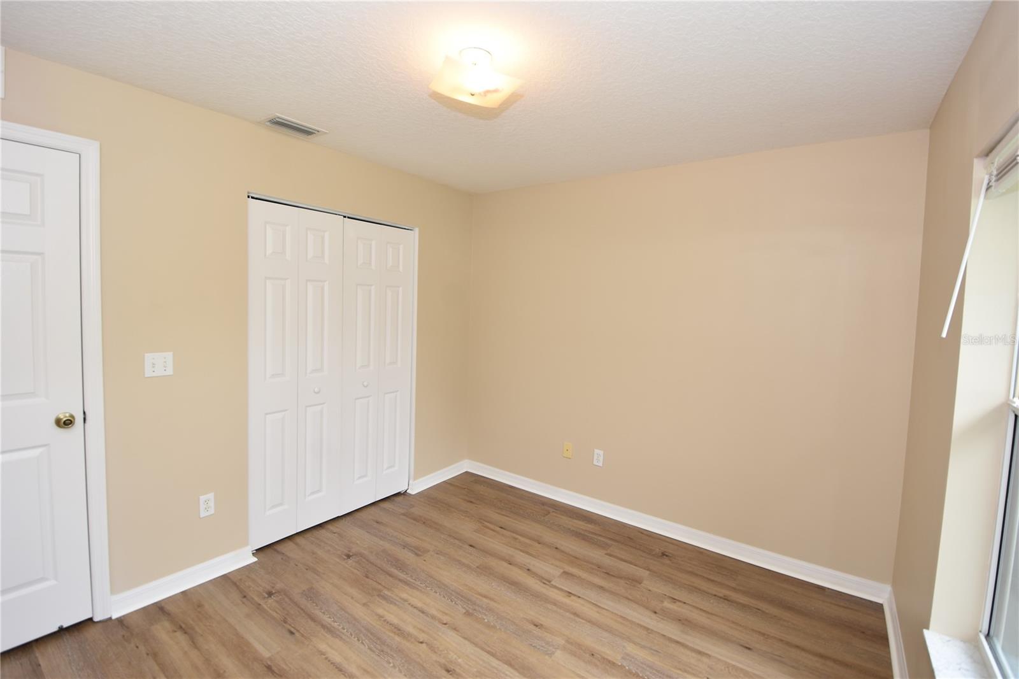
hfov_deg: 100.4
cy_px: 340
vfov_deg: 77.3
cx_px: 510
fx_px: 424
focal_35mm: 15
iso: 200
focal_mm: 10
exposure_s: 1/80
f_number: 4
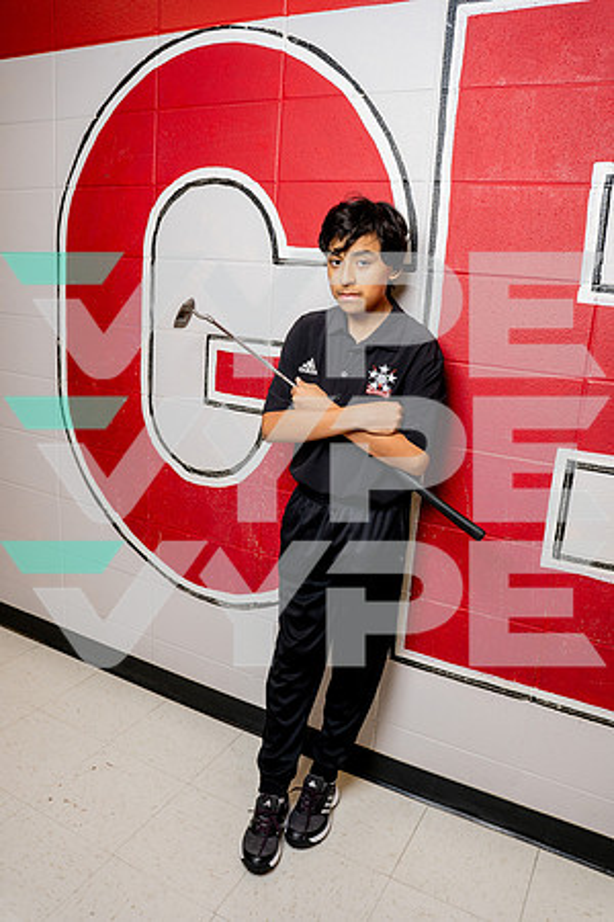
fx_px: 691
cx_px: 307
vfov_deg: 67.4
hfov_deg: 47.9
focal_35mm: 27
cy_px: 461
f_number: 5.6
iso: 250
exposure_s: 1/200
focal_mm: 27
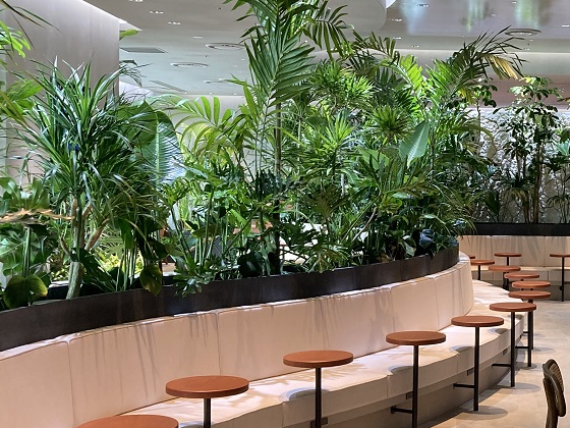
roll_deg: -1.3
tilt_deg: -2.5
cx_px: 509
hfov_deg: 30.8
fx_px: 988
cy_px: 205
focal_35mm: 60
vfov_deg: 24.4
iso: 100
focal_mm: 3.99
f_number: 1.8
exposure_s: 1/60
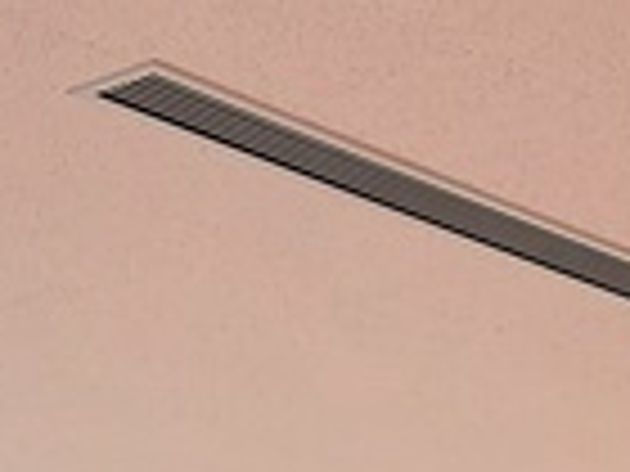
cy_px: 1322
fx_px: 3385
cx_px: 58
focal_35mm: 186
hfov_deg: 10.6
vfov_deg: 7.2
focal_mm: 5.4
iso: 64
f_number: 1.8
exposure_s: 1/120
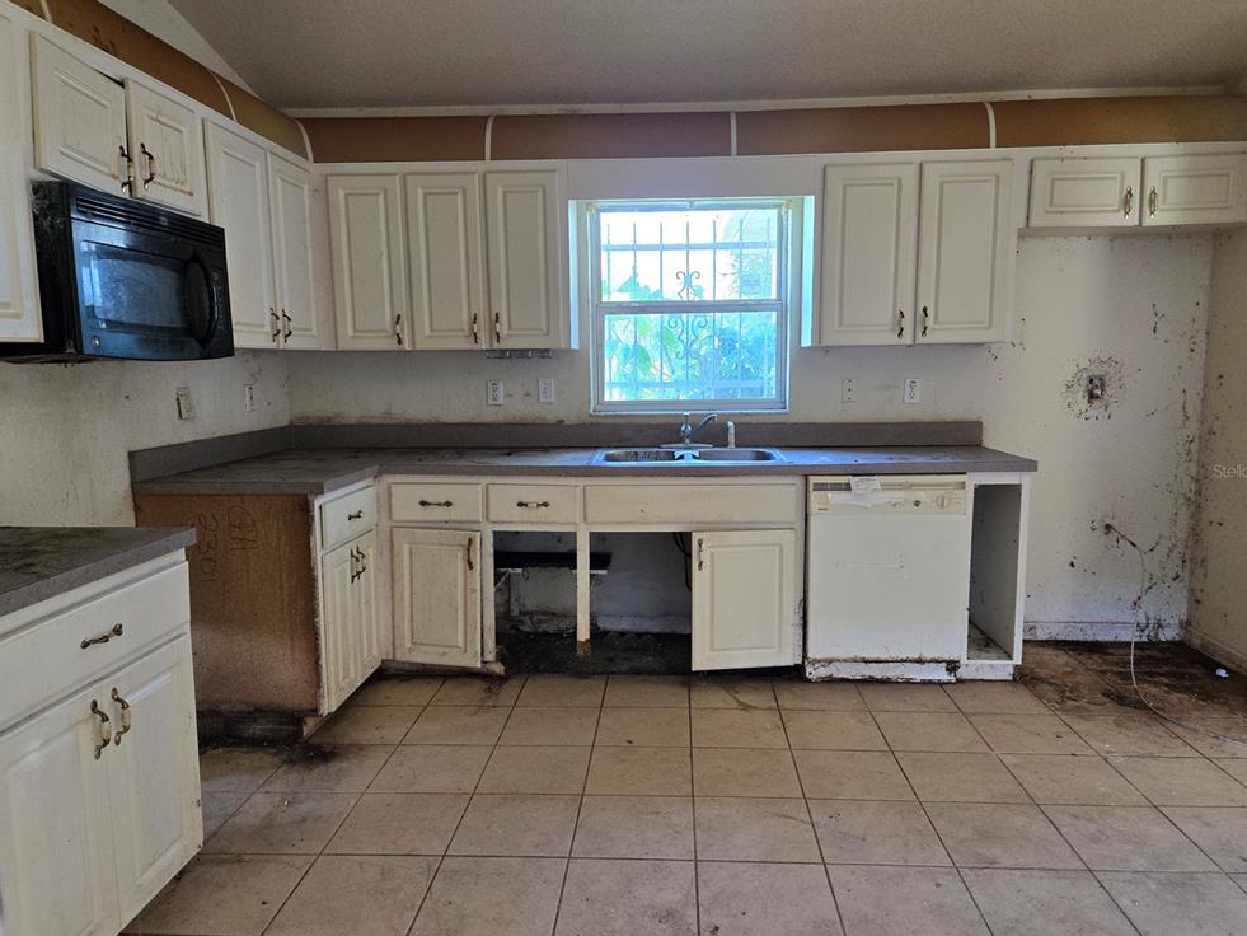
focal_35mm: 24
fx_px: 865
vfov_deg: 56.8
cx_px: 639
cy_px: 471
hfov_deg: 71.6
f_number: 1.8
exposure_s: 1/120
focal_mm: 5.4
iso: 250
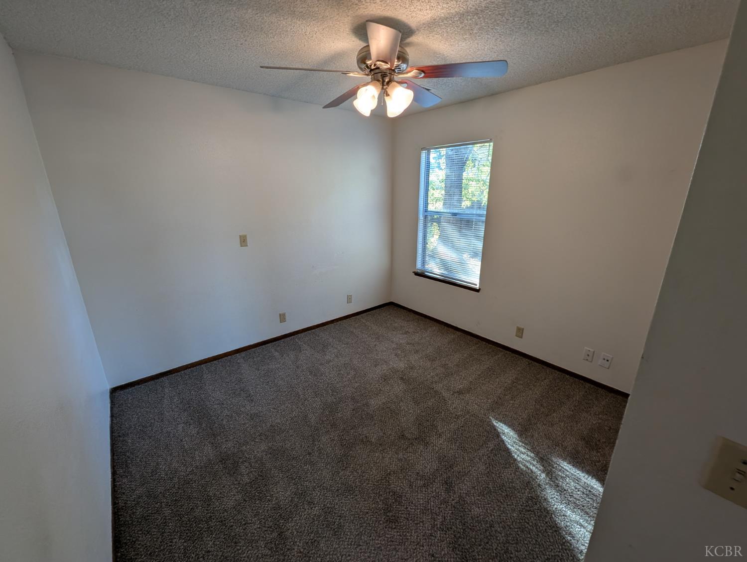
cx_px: 374
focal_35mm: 13
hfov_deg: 106.1
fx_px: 281
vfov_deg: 90.0
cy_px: 281
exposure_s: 1/60
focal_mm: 1.95
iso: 53
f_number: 2.2
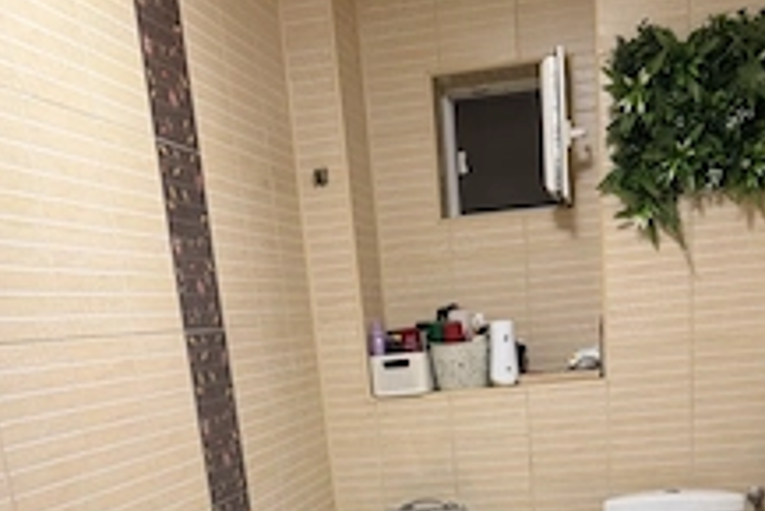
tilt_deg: -17.4
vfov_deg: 25.9
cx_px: 437
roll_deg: +5.4
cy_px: 627
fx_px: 978
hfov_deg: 42.6
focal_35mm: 46
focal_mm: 6.76
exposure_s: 1/50
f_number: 1.78
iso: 160
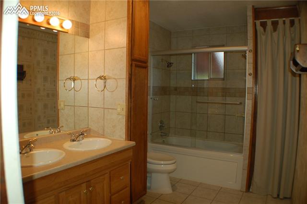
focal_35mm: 36
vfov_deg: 36.8
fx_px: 307
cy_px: 102
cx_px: 154
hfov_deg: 53.2
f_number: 4.2
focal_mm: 24
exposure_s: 1/60
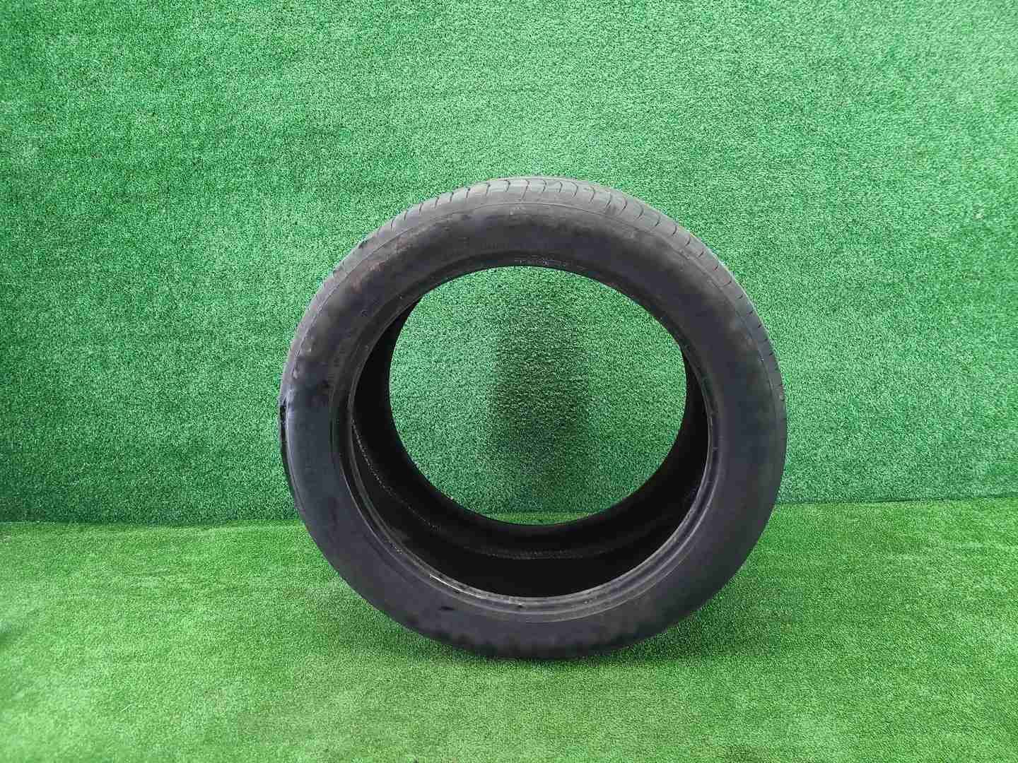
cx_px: 509
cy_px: 382
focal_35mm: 26
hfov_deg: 67.3
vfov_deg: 53.1
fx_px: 765
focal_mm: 5.4
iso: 289
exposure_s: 1/50
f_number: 1.8
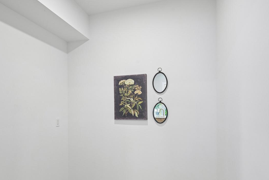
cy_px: 107
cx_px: 125
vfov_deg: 56.8
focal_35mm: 22
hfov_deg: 78.5
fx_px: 164
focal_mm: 16
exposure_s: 1/20
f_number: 8
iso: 800
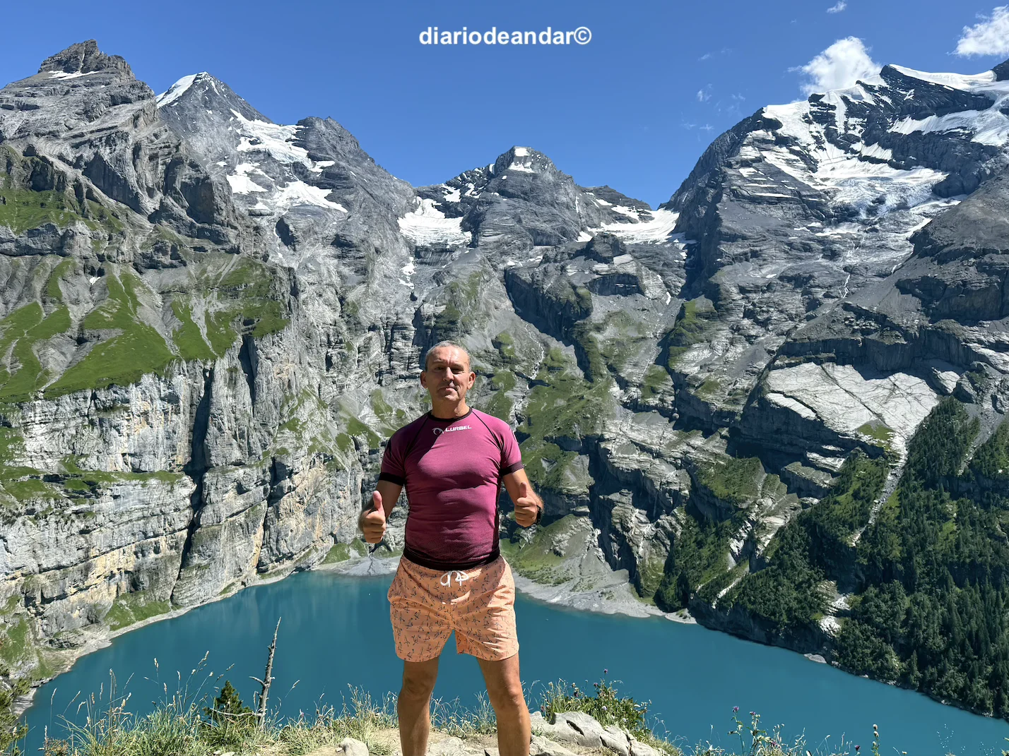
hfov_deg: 71.6
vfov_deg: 56.8
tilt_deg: +2.0
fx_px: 700
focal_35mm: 24
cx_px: 504
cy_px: 378
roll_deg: -1.2
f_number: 1.78
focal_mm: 6.76
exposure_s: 1/3584
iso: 80
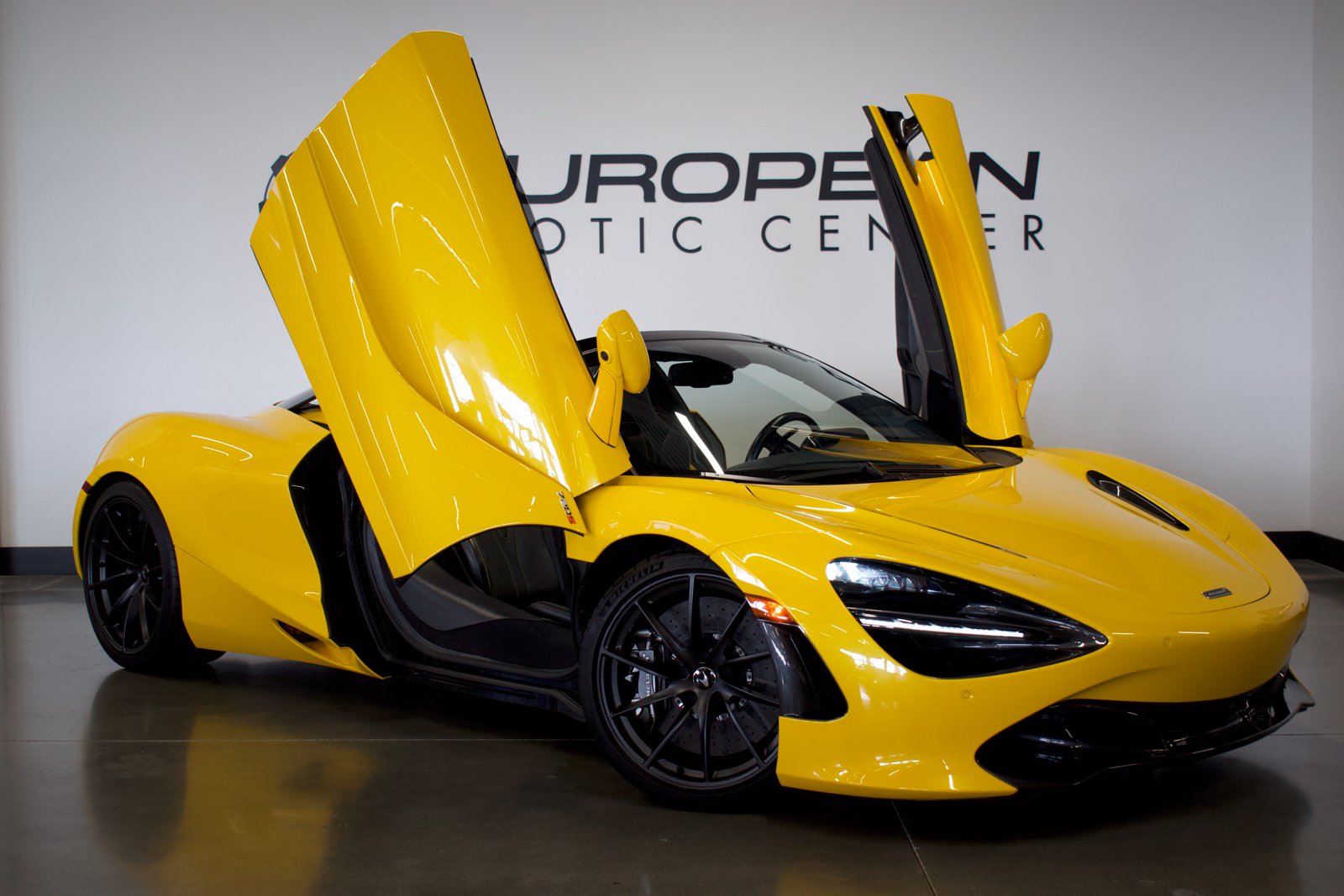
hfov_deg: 41.1
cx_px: 672
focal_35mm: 48
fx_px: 1792
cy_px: 448
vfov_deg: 28.1
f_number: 4.5
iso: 800
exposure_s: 1/125
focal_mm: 32
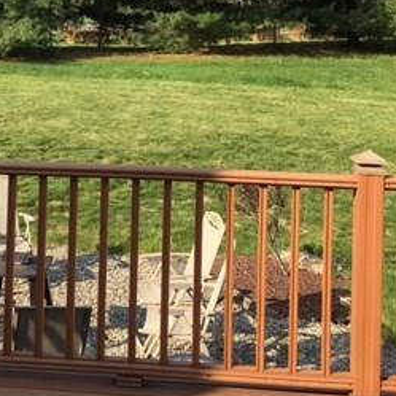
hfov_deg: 25.9
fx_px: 854
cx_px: 122
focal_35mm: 66
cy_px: 17
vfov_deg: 25.1
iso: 25
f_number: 2.2
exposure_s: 1/905
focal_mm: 4.15
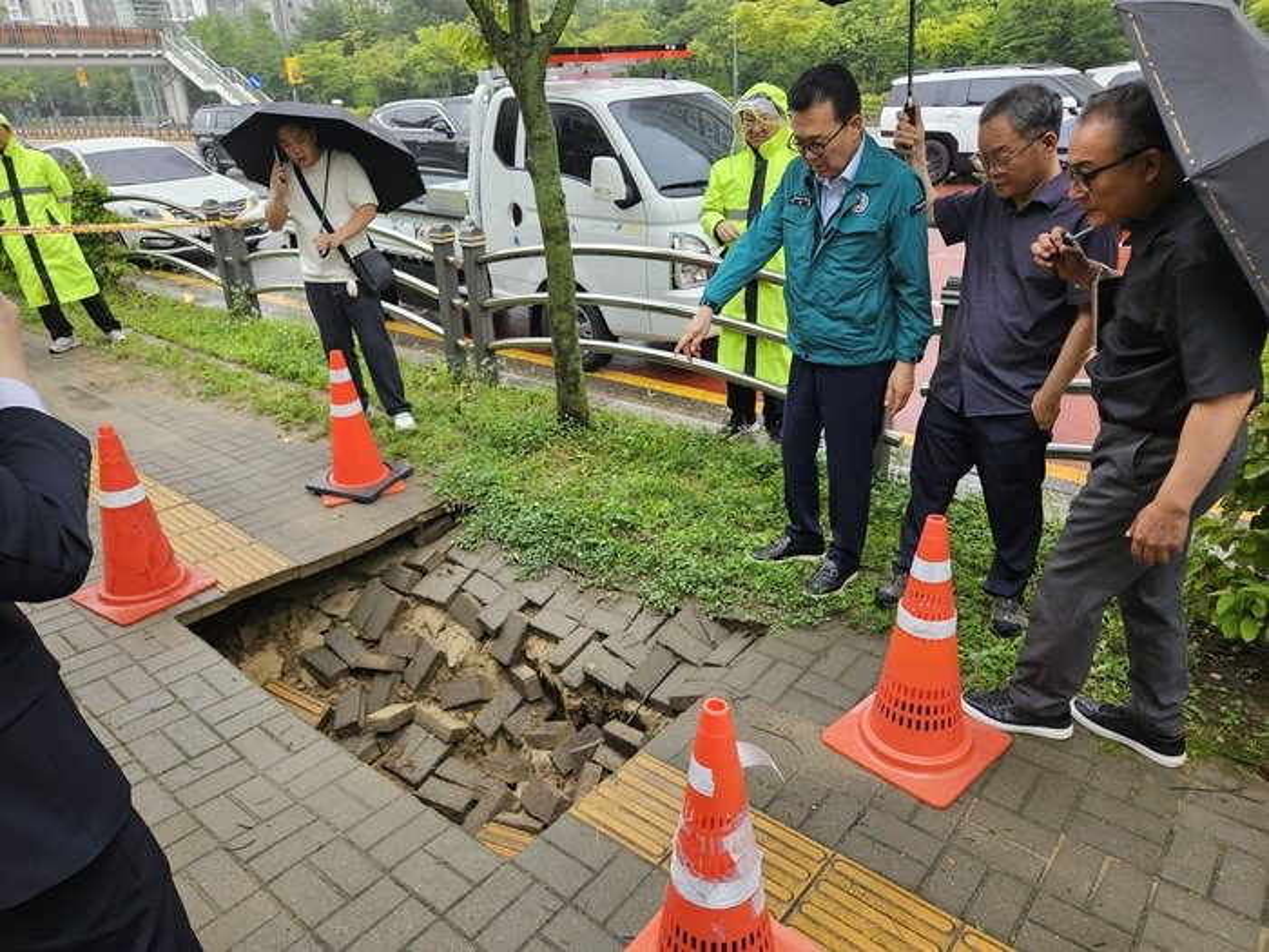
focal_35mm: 23
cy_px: 476
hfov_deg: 73.9
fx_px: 843
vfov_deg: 58.9
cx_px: 634
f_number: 1.8
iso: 125
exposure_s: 1/180
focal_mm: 5.4
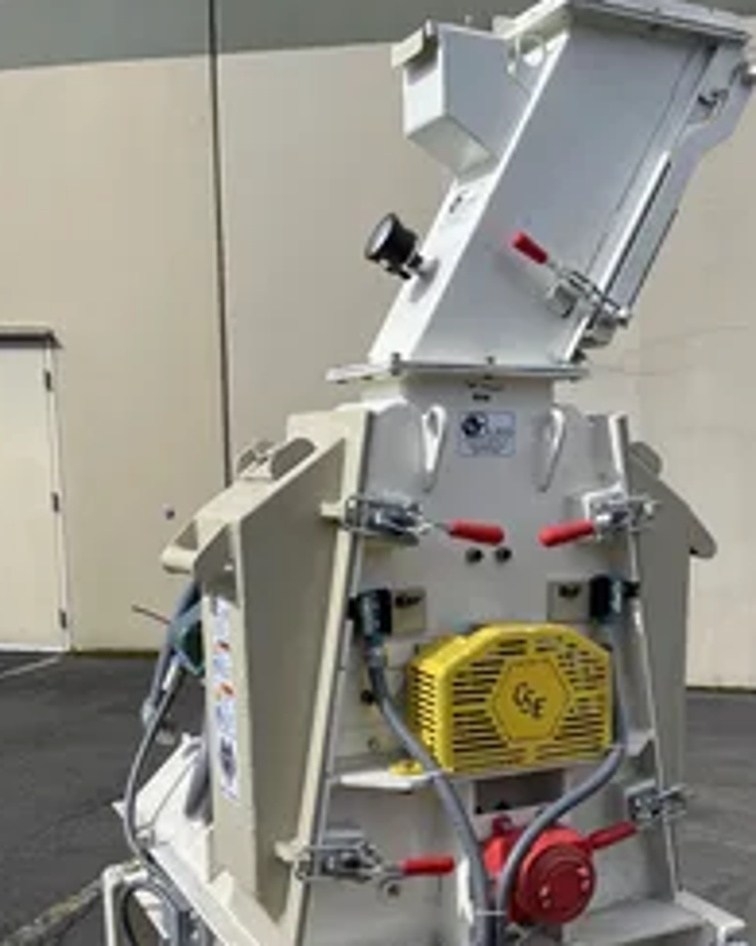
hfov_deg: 36.9
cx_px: 508
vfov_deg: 44.3
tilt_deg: -10.2
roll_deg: -0.4
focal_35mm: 40
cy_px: 706
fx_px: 1119
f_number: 1.6
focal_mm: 5.1
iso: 32
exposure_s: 1/2857
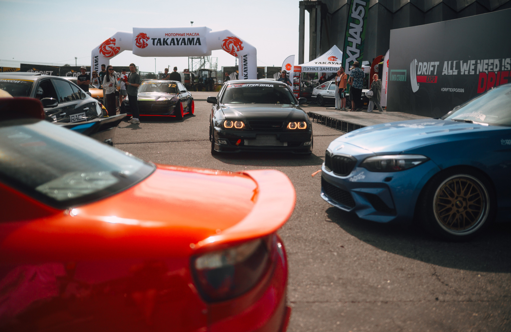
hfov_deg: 46.6
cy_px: 168
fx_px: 593
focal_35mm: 42
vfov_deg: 31.3
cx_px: 246
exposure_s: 1/8000
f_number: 2.2
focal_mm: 40
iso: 800
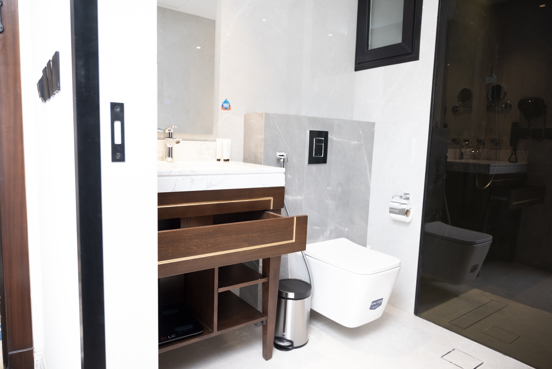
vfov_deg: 53.2
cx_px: 276
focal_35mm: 24
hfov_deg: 73.7
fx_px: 368
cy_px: 184
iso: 2000
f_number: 4
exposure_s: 1/160
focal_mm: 24
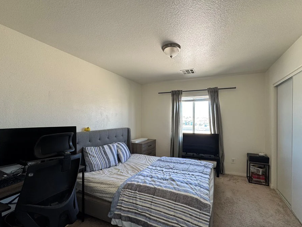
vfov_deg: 78.0
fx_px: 140
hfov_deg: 94.2
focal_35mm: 16
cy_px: 121
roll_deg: +0.1
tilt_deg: -1.4
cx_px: 165
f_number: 2.2
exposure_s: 1/99
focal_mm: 2.22
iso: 100
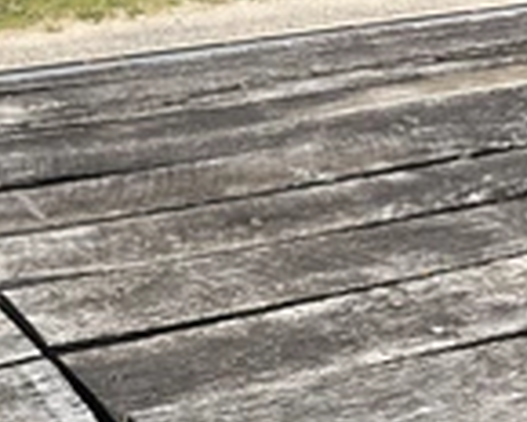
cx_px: 160
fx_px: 1217
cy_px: 393
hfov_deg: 24.3
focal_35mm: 78
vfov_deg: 19.3
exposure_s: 1/1342
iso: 25
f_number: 1.8
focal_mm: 3
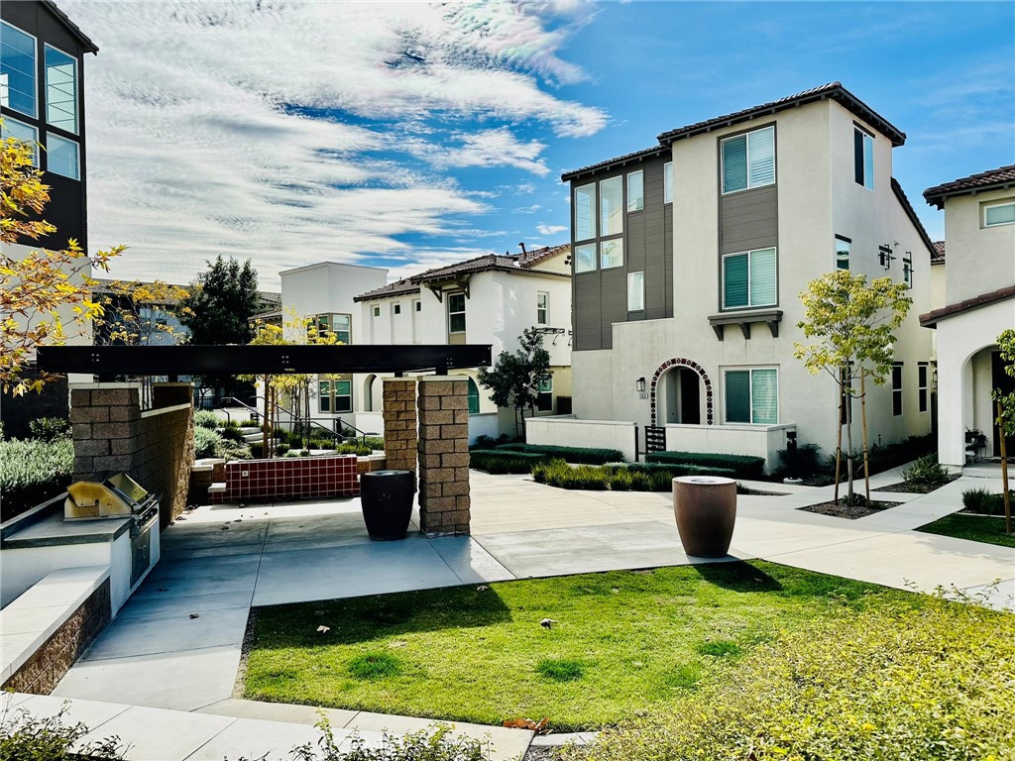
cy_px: 380
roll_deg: +0.2
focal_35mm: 24
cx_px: 508
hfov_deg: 71.6
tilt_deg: +0.5
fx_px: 704
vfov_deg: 56.8
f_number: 1.78
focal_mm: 6.86
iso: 80
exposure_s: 1/8197
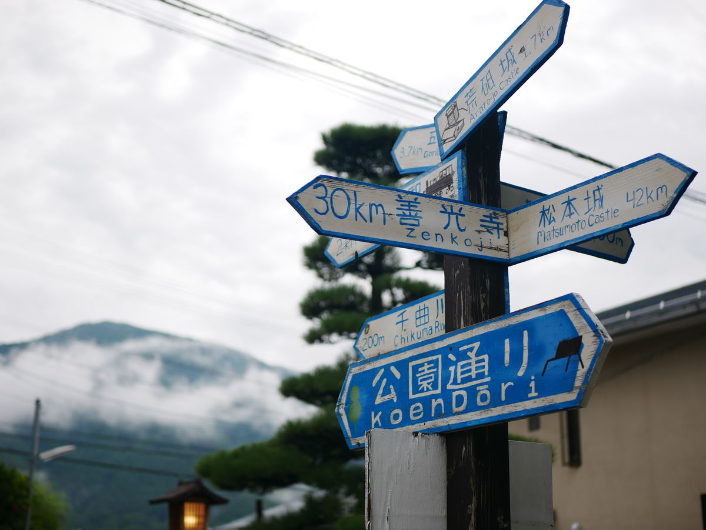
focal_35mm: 50
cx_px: 353
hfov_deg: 38.2
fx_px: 1020
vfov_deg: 29.1
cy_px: 265
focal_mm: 25
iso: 200
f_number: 1.8
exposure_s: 1/640
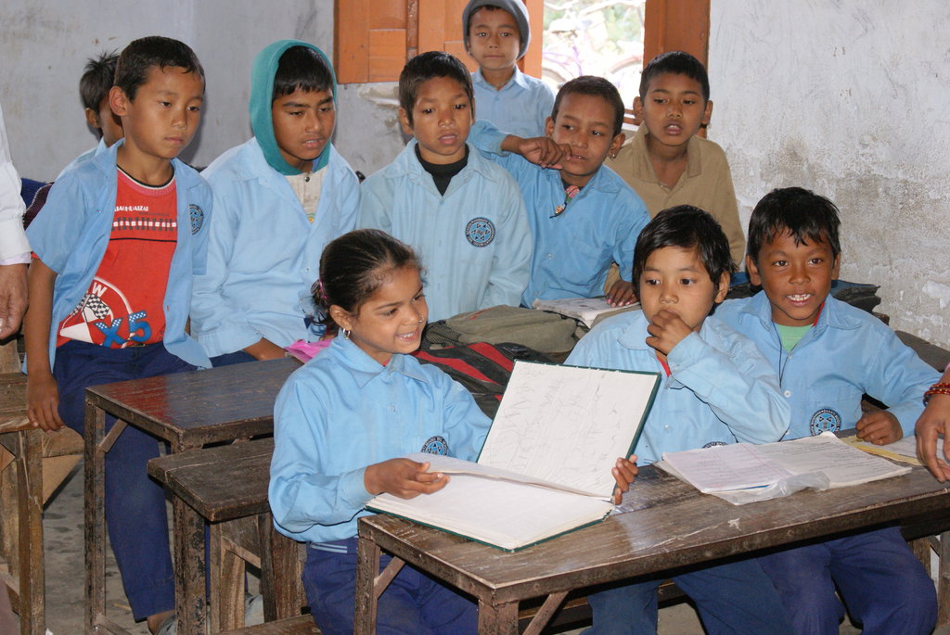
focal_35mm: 82
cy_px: 318
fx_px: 2179
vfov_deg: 16.6
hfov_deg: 24.6
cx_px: 475
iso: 400
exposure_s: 1/80
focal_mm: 55
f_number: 5.6
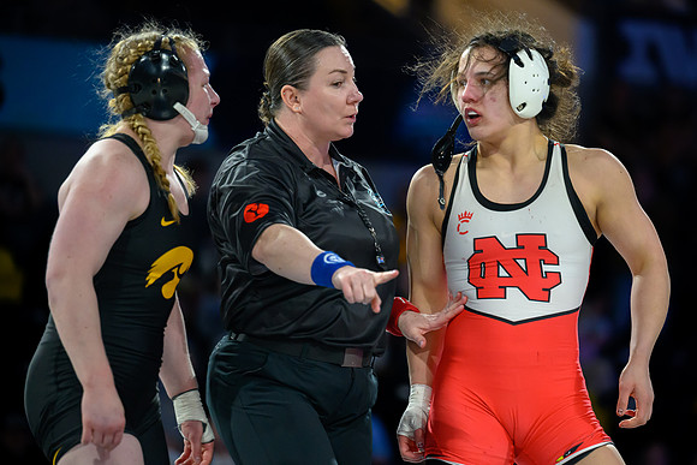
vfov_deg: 6.1
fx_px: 4387
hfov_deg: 9.1
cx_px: 436
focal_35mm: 227
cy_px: 210
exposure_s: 1/800
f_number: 2.8
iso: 3600
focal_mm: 180
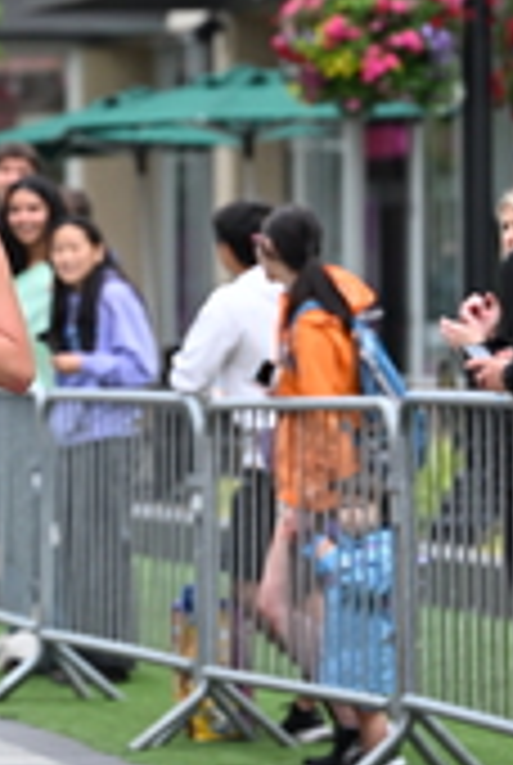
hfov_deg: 4.9
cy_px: 112
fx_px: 5982
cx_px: 43
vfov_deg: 7.3
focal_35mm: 281
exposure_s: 1/2000
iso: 640
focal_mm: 87
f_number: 2.8
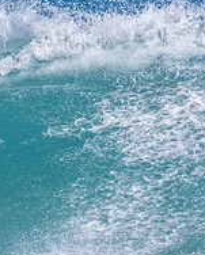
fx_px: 16402
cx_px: -152
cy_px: 113
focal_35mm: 2168
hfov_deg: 0.7
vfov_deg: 0.9
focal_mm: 500
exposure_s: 1/2000
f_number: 5.6
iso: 320
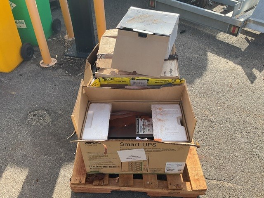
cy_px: 99
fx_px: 221
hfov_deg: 61.7
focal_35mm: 29
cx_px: 132
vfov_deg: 48.2
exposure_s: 1/804
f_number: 1.8
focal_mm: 3
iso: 16
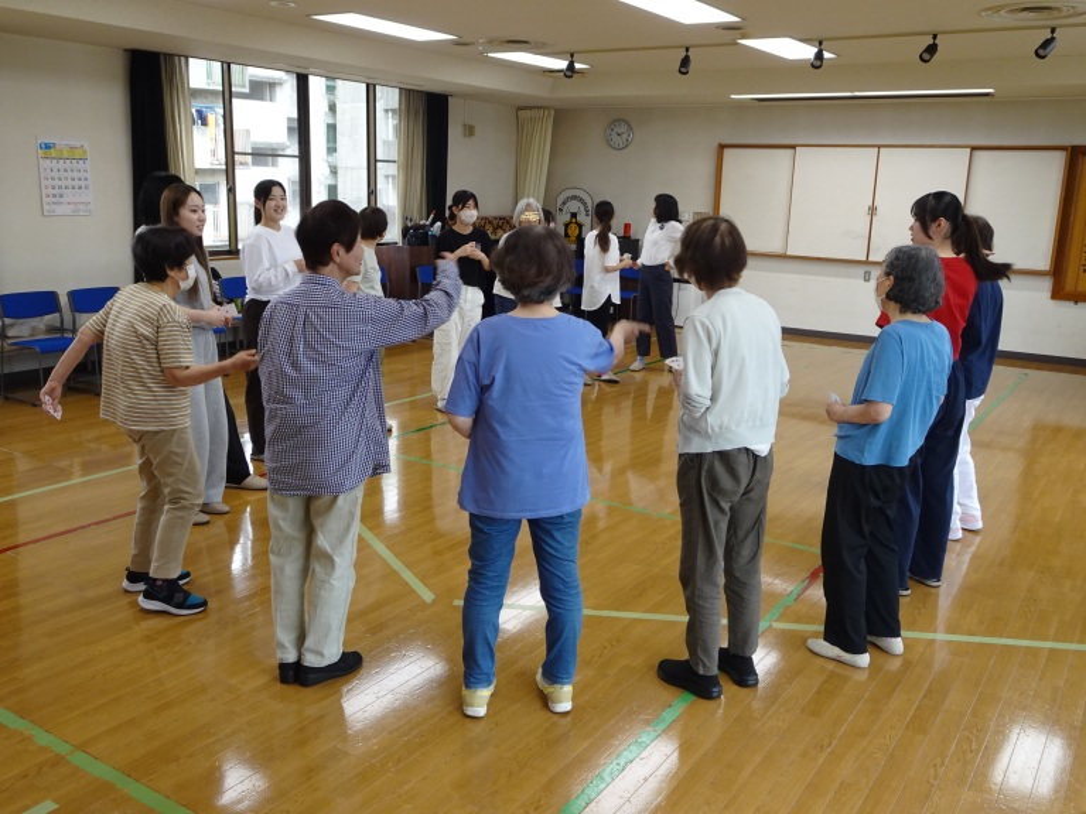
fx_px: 941
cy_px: 407
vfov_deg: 46.8
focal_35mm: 30
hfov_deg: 60.0
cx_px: 543
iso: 160
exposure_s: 1/60
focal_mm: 5.11
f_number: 4
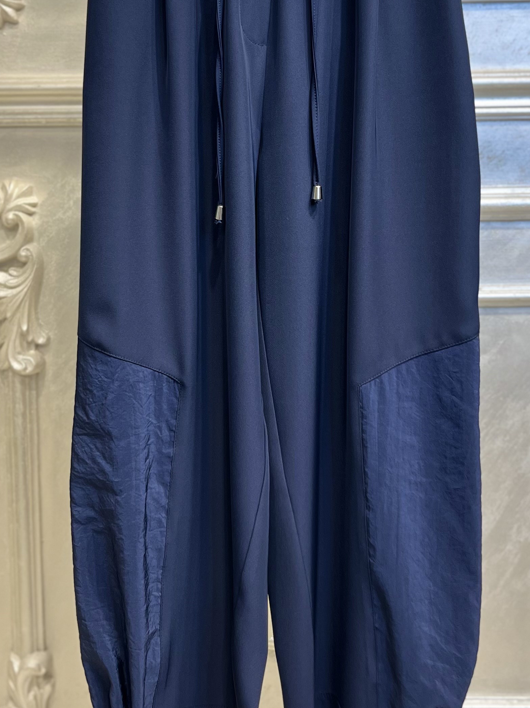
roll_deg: +1.0
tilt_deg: -4.7
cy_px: 252
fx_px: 1021
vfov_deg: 37.9
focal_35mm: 50
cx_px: 284
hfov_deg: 29.1
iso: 50
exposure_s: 1/122
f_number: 1.6
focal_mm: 5.1
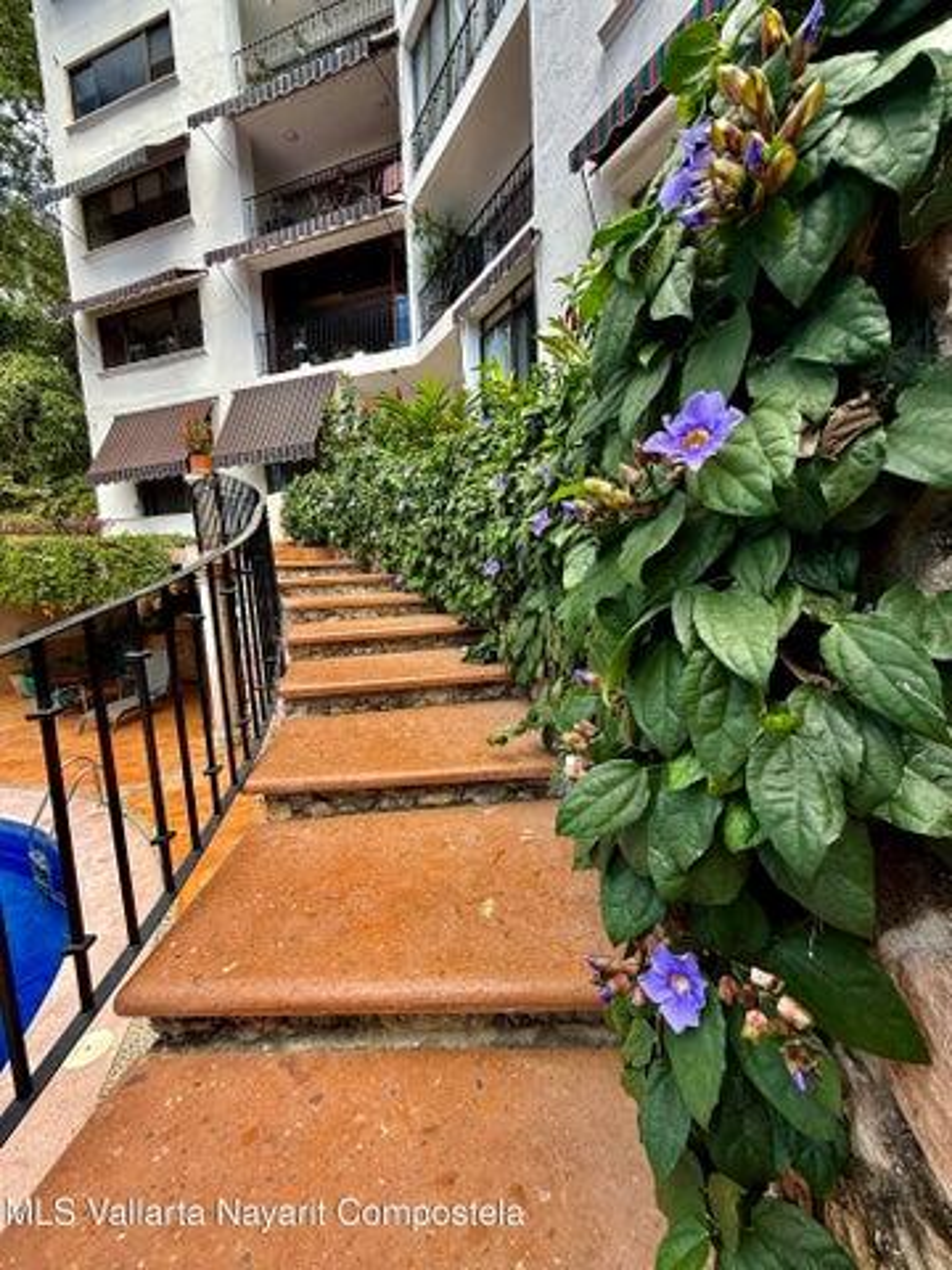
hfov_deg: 85.7
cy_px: 635
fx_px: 513
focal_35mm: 14
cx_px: 476
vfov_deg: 102.1
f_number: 2.2
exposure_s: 1/376
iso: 50
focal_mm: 2.22
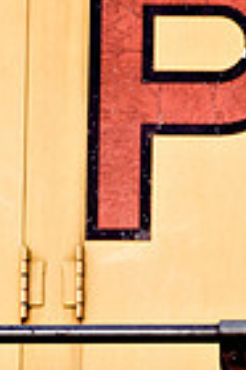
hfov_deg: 1.1
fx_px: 12771
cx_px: 82
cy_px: 237
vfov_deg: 1.7
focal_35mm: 1243
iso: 200
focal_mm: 200
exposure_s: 4
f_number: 10
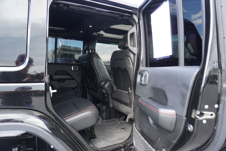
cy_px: 76
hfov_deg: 73.7
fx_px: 151
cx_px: 113
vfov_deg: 53.2
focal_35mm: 24
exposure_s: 1/60
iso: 250
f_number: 4
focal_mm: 16
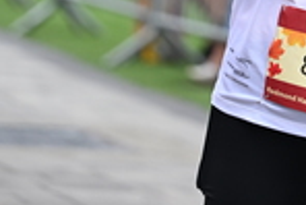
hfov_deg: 4.8
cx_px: 338
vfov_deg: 3.2
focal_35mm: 428
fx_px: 3642
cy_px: -246
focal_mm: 115
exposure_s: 1/2000
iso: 640
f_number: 2.8
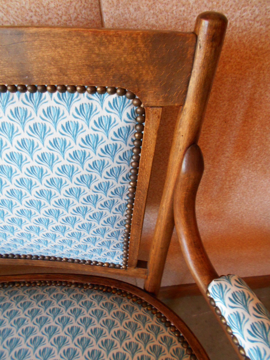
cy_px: 180
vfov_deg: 67.3
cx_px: 135
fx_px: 270
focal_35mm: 26
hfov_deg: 53.1
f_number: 3.2
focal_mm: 4.6
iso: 400
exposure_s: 1/15
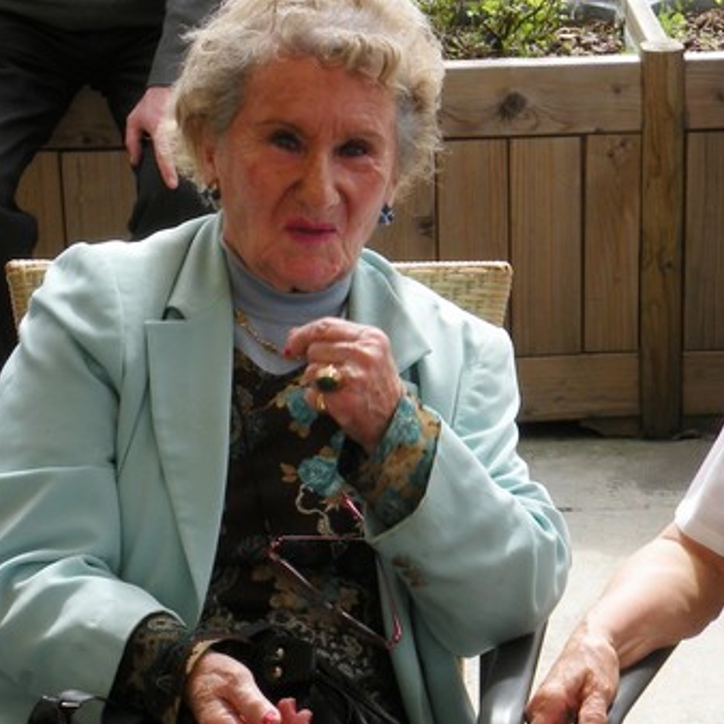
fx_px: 2769
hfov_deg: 14.9
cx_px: 516
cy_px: 420
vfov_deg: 14.9
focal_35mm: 117
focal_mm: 9.8
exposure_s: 1/230
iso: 64
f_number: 5.6
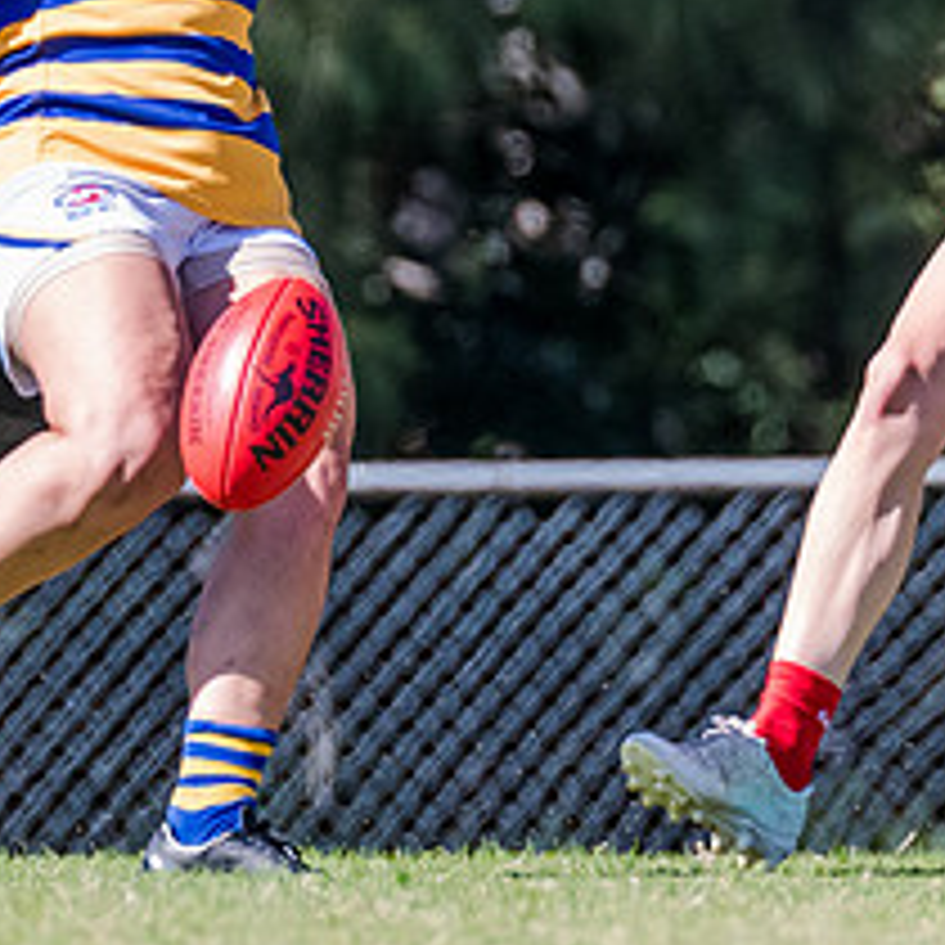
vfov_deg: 0.9
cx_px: 130
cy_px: 106
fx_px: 59455
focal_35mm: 1925
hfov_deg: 0.9
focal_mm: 420
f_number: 6.3
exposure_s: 1/1600
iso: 800
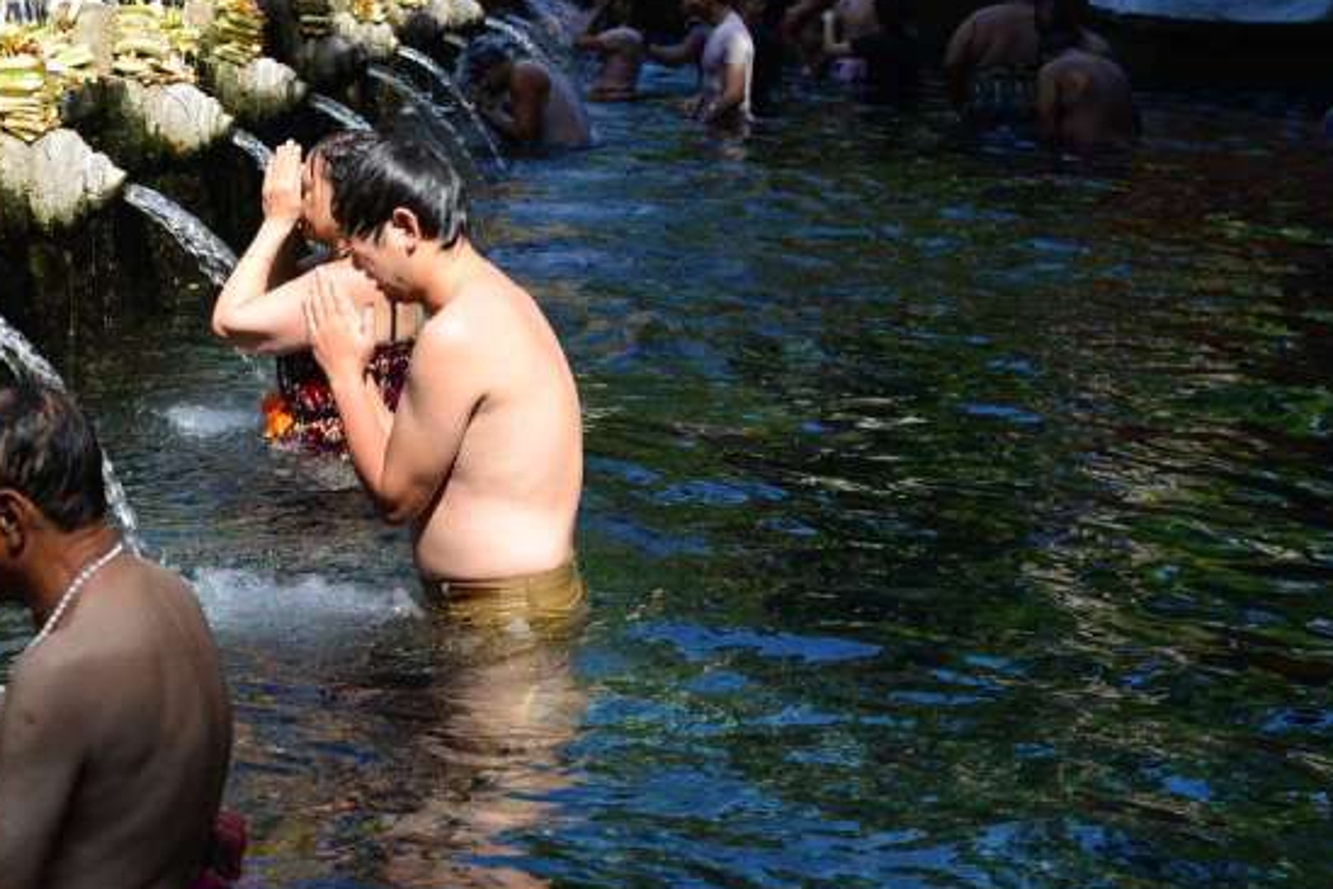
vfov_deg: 19.4
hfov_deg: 28.6
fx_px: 2592
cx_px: 432
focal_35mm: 70
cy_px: 284
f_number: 6.3
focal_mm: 48
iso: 100
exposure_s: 1/160
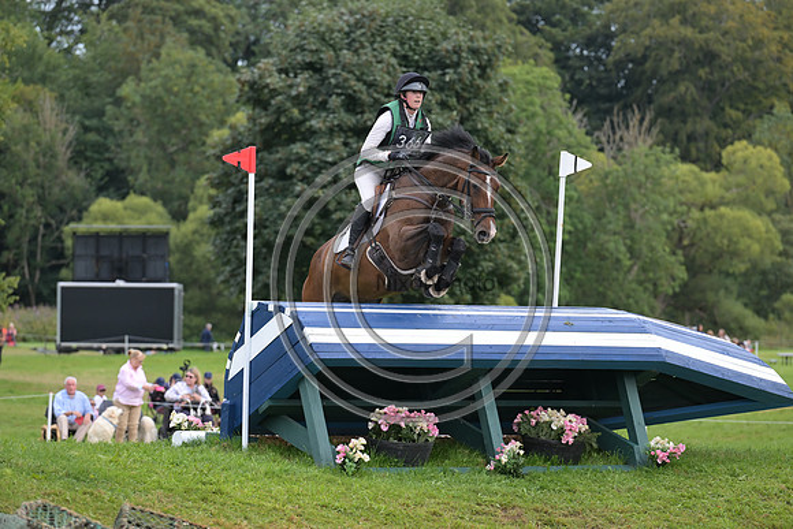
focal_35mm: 200
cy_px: 264
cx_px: 396
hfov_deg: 10.3
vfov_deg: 6.9
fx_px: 4406
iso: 1100
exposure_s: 1/1250
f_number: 5.6
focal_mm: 200
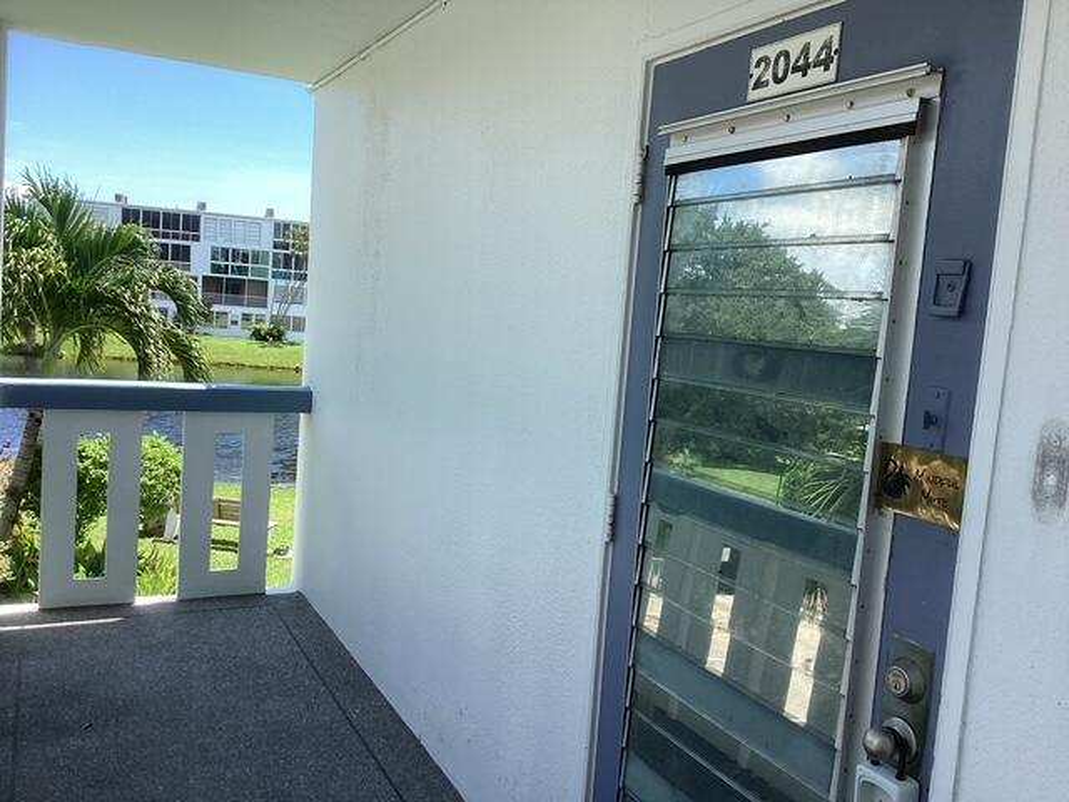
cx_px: 534
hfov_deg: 58.4
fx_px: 957
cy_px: 401
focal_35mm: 31
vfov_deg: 45.4
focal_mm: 3.3
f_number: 2.4
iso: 25
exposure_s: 1/532
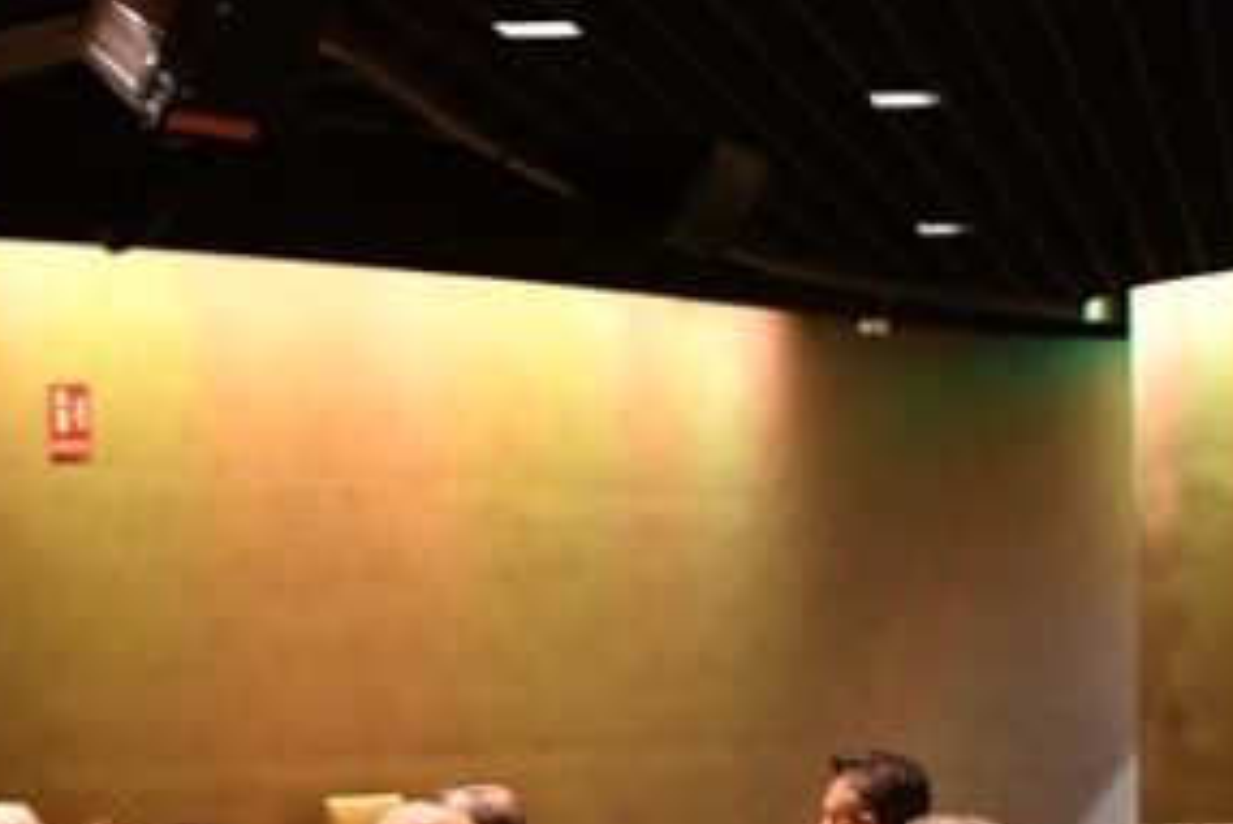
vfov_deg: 11.4
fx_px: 4043
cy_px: 984
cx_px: -129
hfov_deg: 16.8
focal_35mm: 118
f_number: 3.8
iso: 3200
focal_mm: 22
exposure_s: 1/25
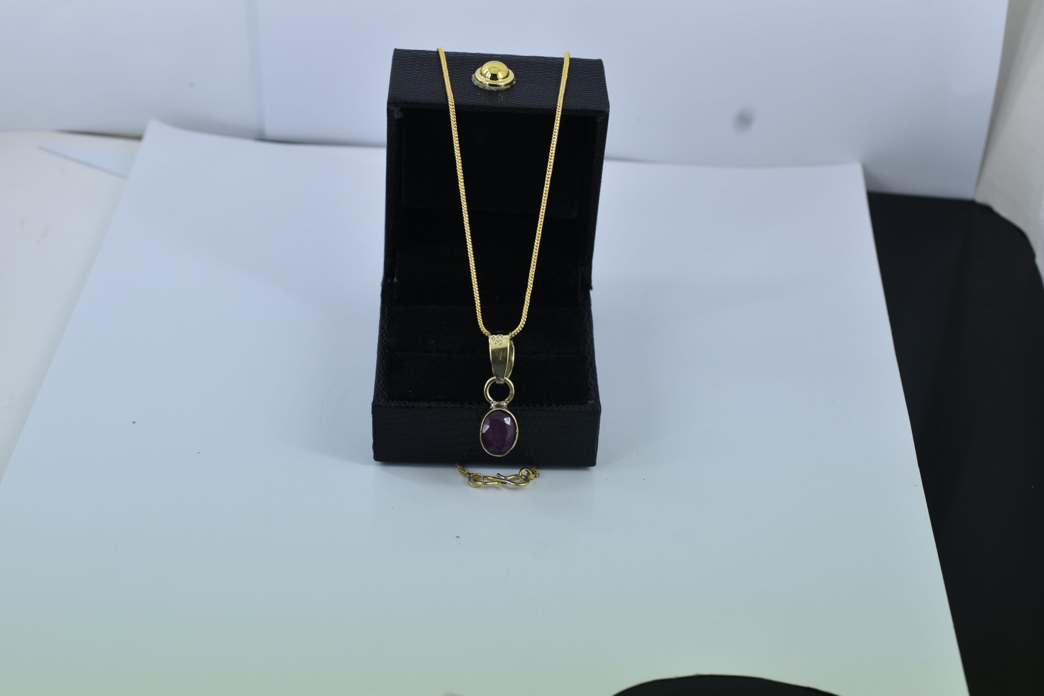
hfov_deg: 33.4
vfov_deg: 22.6
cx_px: 522
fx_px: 1740
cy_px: 348
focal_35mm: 60
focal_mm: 40
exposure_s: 1/250
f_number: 8
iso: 200
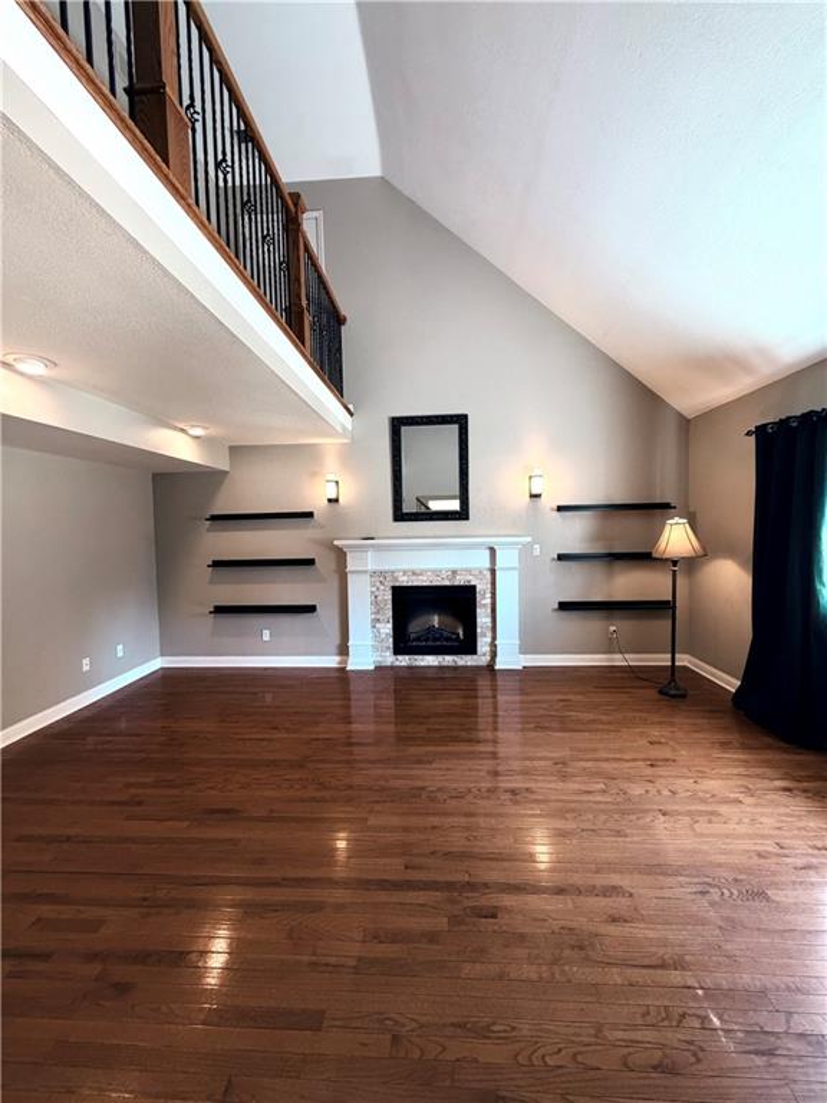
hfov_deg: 85.7
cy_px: 552
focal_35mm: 14
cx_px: 414
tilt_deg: -2.3
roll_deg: +0.9
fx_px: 446
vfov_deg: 102.1
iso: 250
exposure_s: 1/60
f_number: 2.2
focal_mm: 2.22
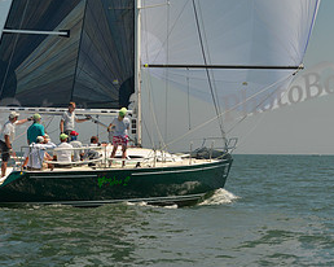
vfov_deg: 10.2
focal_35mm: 148
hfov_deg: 13.0
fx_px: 1462
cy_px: -92
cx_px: 155
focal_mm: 70
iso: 200
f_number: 7.1
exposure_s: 1/640
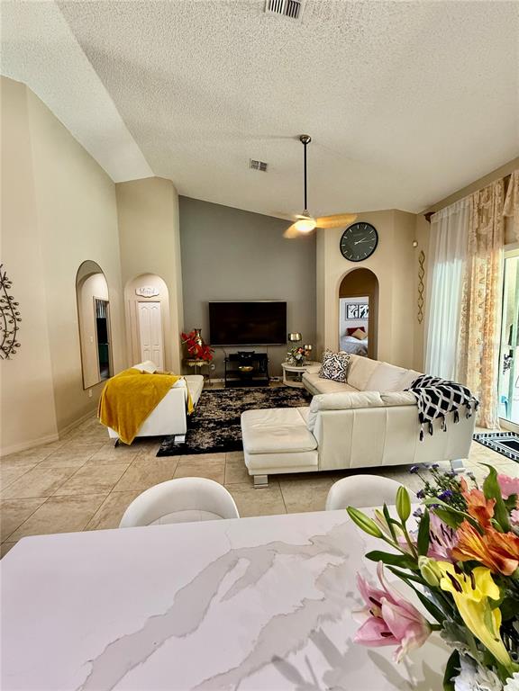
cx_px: 260
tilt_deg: -4.0
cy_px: 346
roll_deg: +1.0
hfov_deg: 85.7
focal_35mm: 14
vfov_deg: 102.1
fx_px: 280
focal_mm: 2.22
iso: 400
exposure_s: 1/60
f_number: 2.2
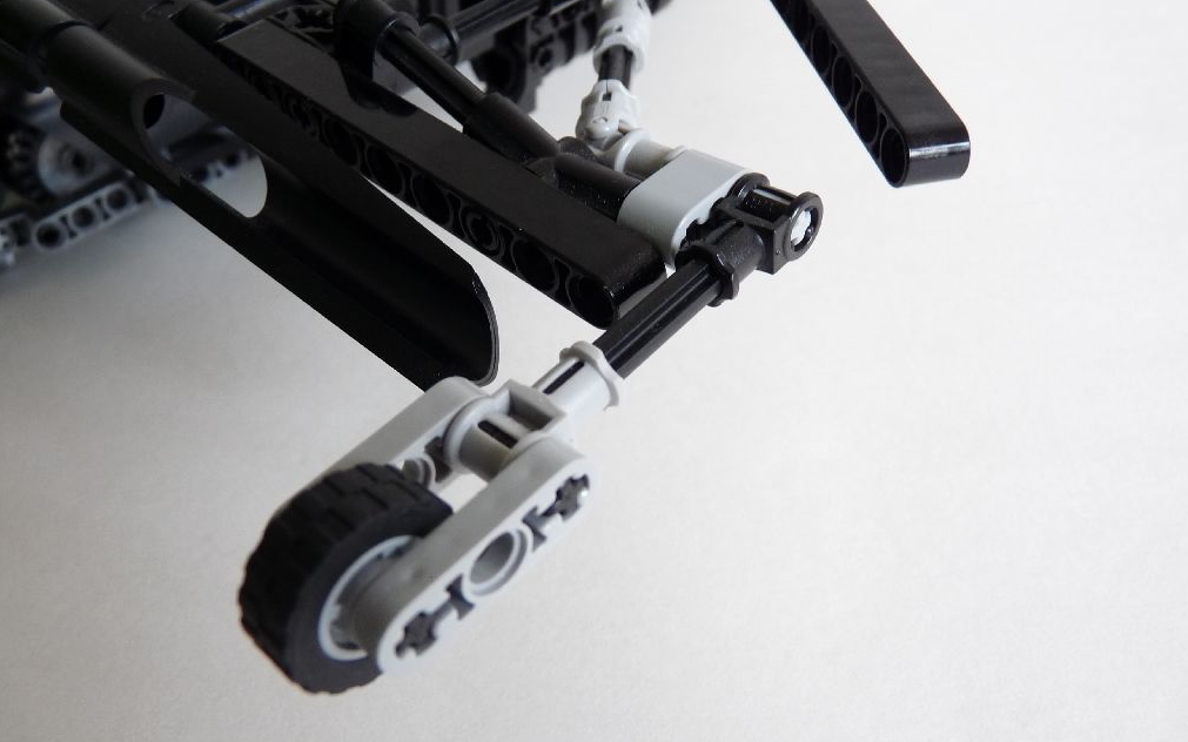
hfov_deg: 64.6
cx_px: 593
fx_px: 939
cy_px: 396
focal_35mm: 29
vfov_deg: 43.1
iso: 160
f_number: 2.8
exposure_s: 1/30
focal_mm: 4.8
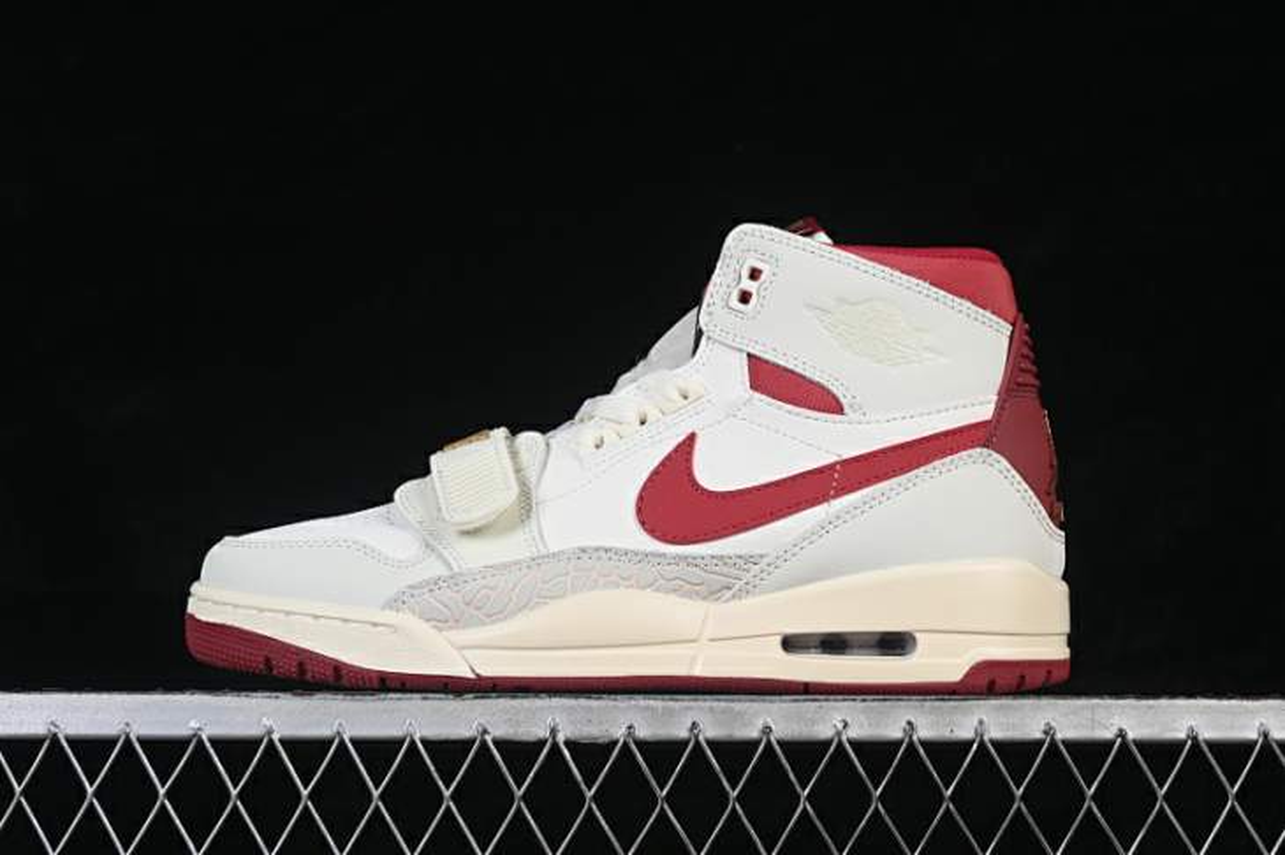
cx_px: 642
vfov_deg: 18.2
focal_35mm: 75
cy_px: 428
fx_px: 2676
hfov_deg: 27.0
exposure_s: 1/80
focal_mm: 50
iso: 160
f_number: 8
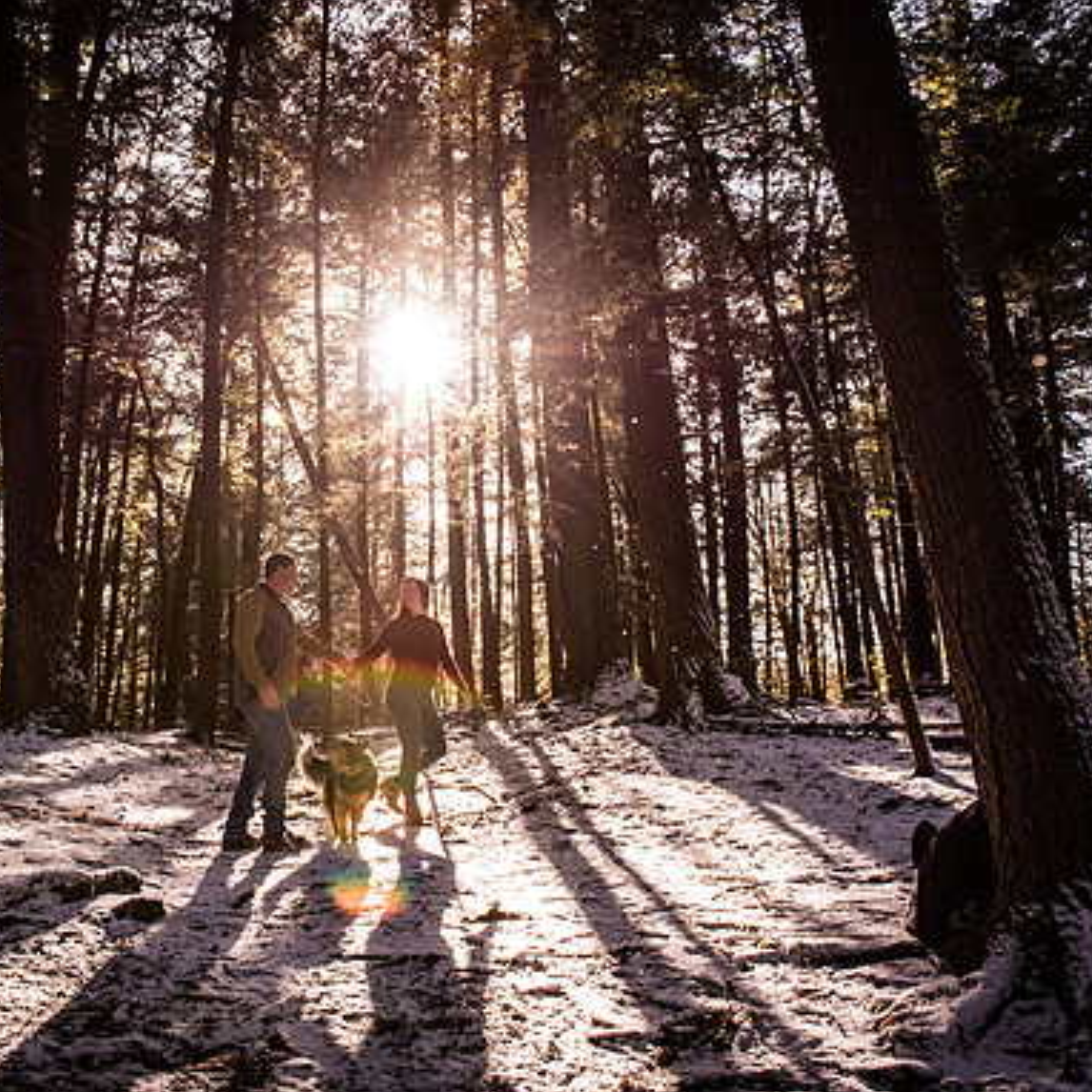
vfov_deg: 52.5
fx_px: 1106
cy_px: 547
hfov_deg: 51.9
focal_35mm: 31
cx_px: 397
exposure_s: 1/1250
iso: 1600
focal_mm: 24
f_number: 5
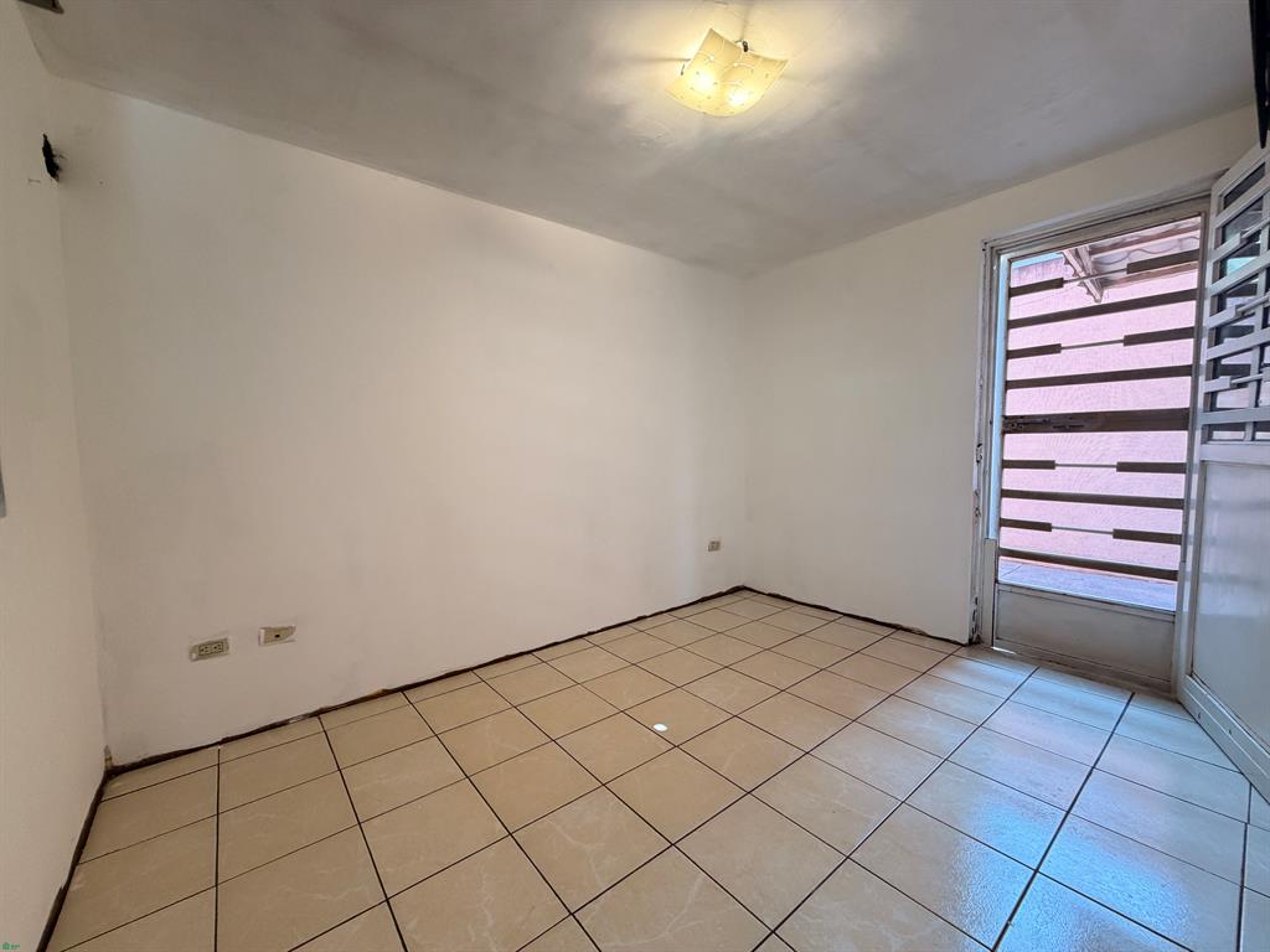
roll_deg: +1.5
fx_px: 514
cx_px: 635
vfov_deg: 85.7
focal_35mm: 14
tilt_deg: -3.6
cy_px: 476
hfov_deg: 102.1
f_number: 2.2
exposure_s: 1/120
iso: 200
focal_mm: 2.22
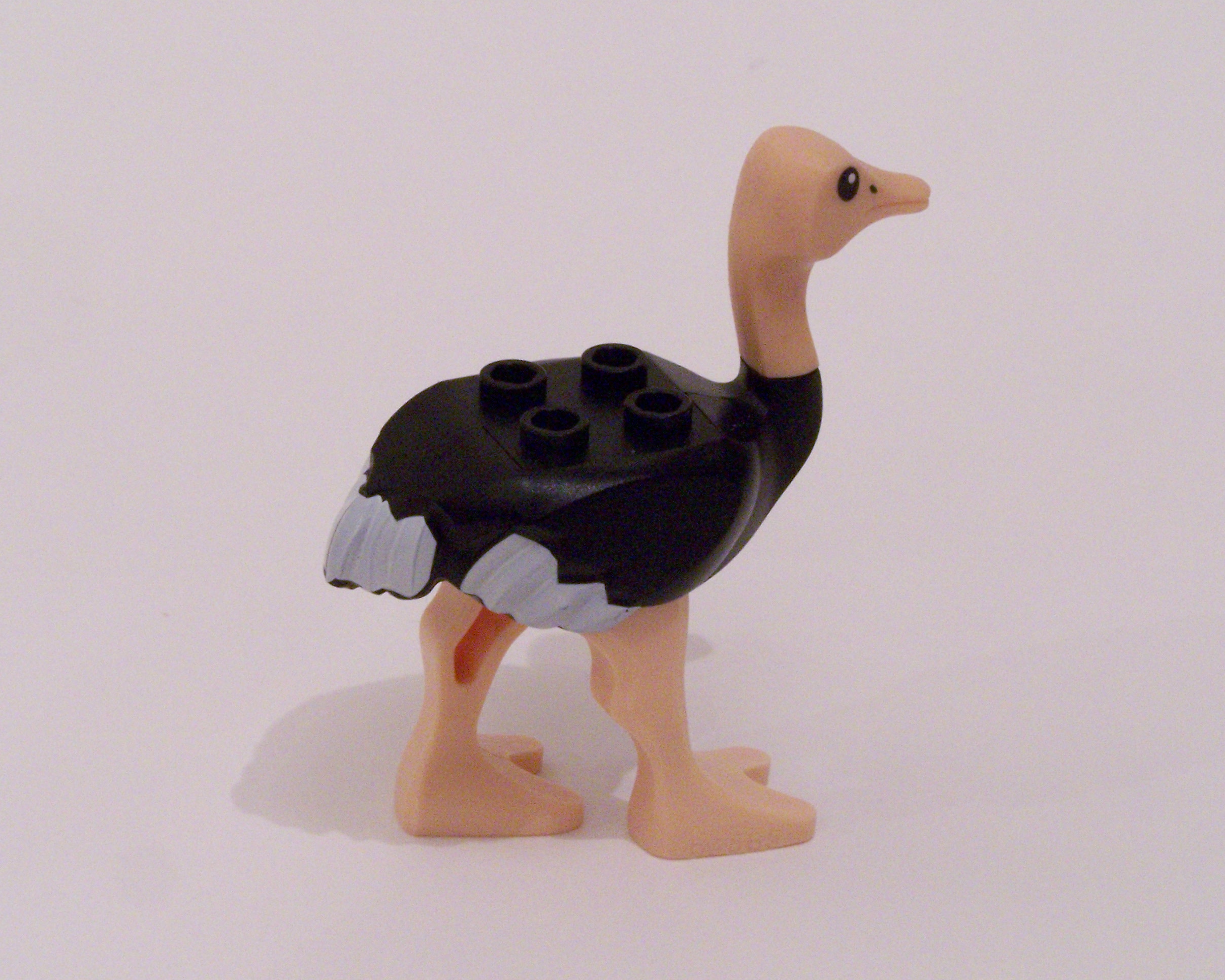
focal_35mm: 98
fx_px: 3553
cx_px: 605
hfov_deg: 19.6
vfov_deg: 15.7
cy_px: 490
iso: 400
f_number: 8
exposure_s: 1/4
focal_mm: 15.6
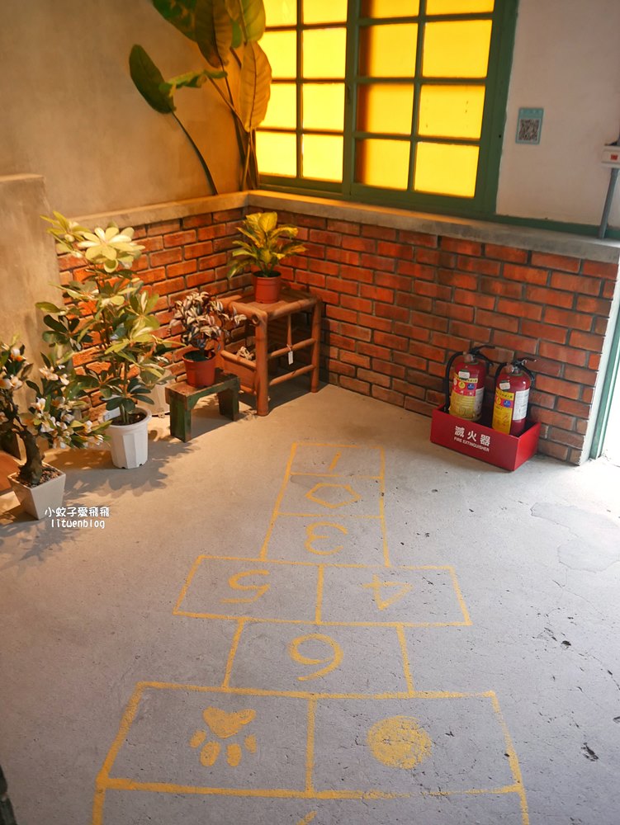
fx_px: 716
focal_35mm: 30
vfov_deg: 59.9
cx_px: 310
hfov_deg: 46.8
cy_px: 412
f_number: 3.6
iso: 640
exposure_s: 1/60
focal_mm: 15
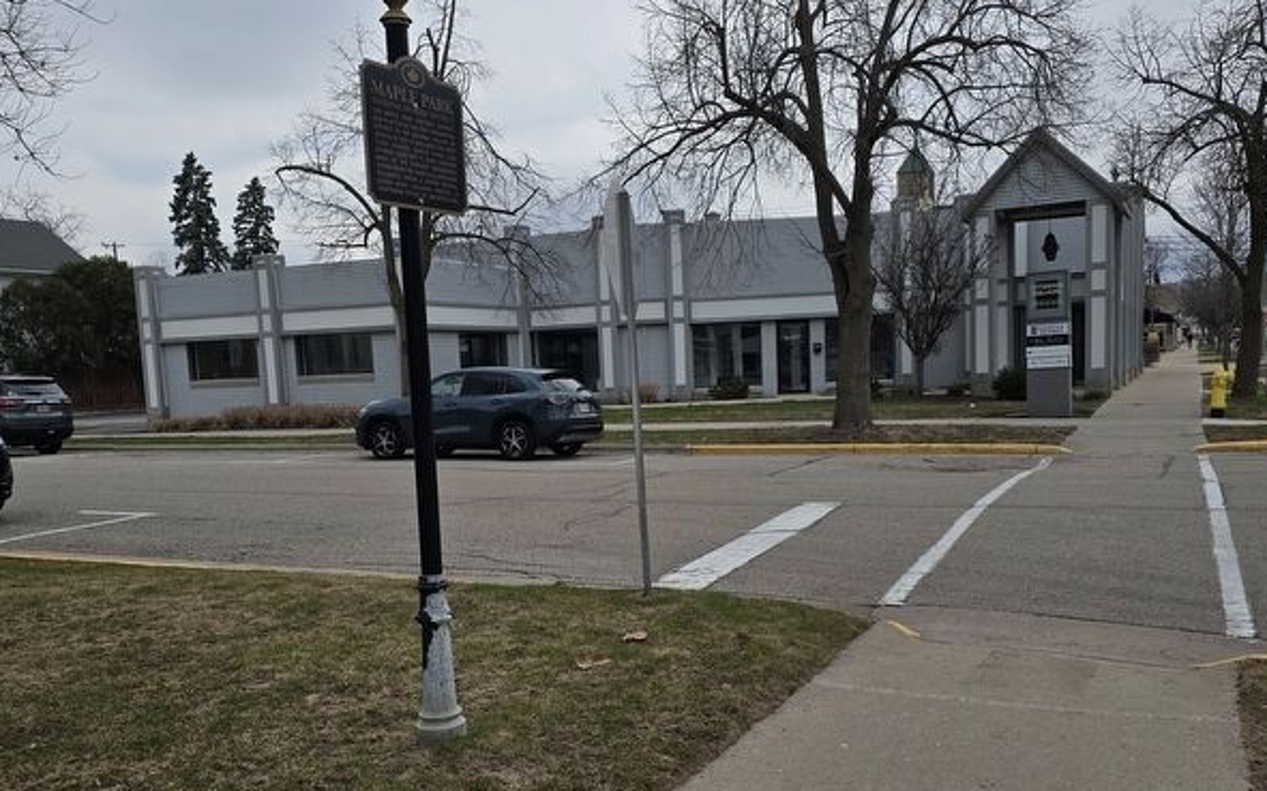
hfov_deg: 58.2
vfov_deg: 38.0
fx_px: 1139
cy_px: 506
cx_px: 637
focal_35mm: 33
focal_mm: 6.3
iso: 12
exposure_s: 1/859
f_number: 1.7
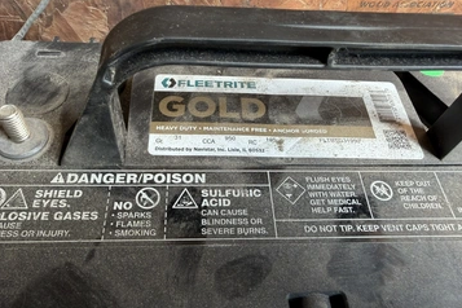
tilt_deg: -53.1
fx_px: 359
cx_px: 247
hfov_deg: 65.4
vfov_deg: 46.3
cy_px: 132
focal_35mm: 28
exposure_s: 1/121
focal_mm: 2.22
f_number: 2.2
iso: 64
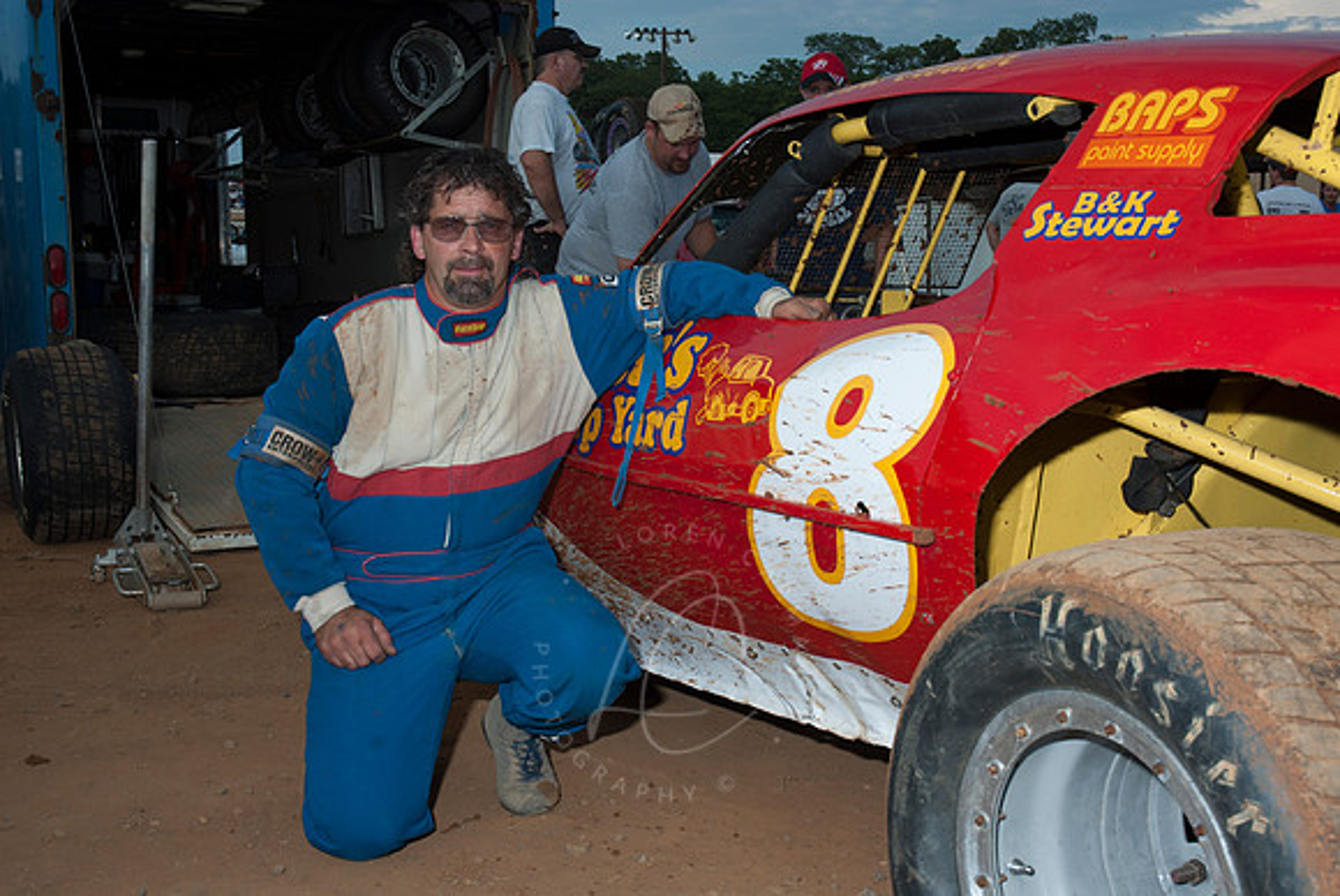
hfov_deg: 44.9
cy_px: 448
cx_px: 670
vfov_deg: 30.9
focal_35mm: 44
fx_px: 1621
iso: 100
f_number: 7.1
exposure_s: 1/250
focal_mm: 29
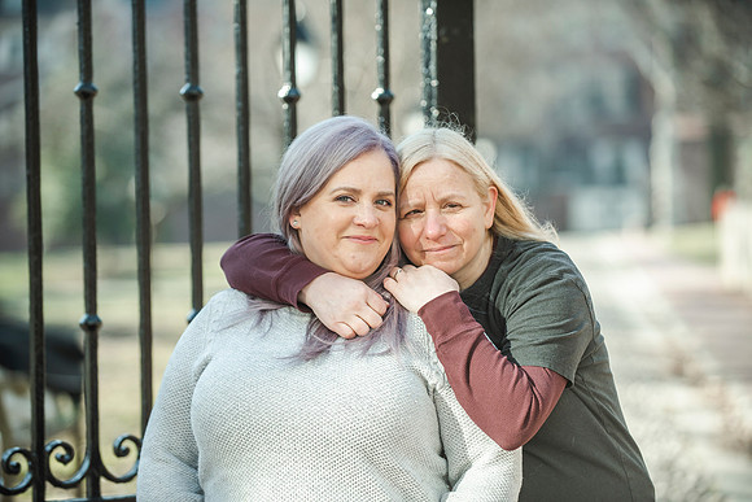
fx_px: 2612
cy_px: 251
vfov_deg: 11.0
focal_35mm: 125
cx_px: 376
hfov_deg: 16.4
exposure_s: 1/2000
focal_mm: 125
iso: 640
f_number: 3.2
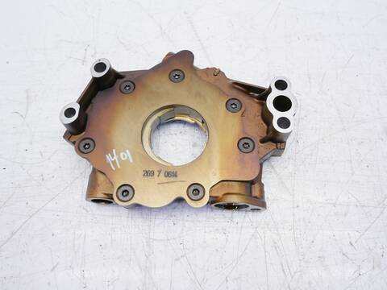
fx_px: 335
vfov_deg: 46.8
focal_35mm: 30
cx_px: 194
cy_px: 145
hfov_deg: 60.0
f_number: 3.7
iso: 200
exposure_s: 1/100
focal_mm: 15
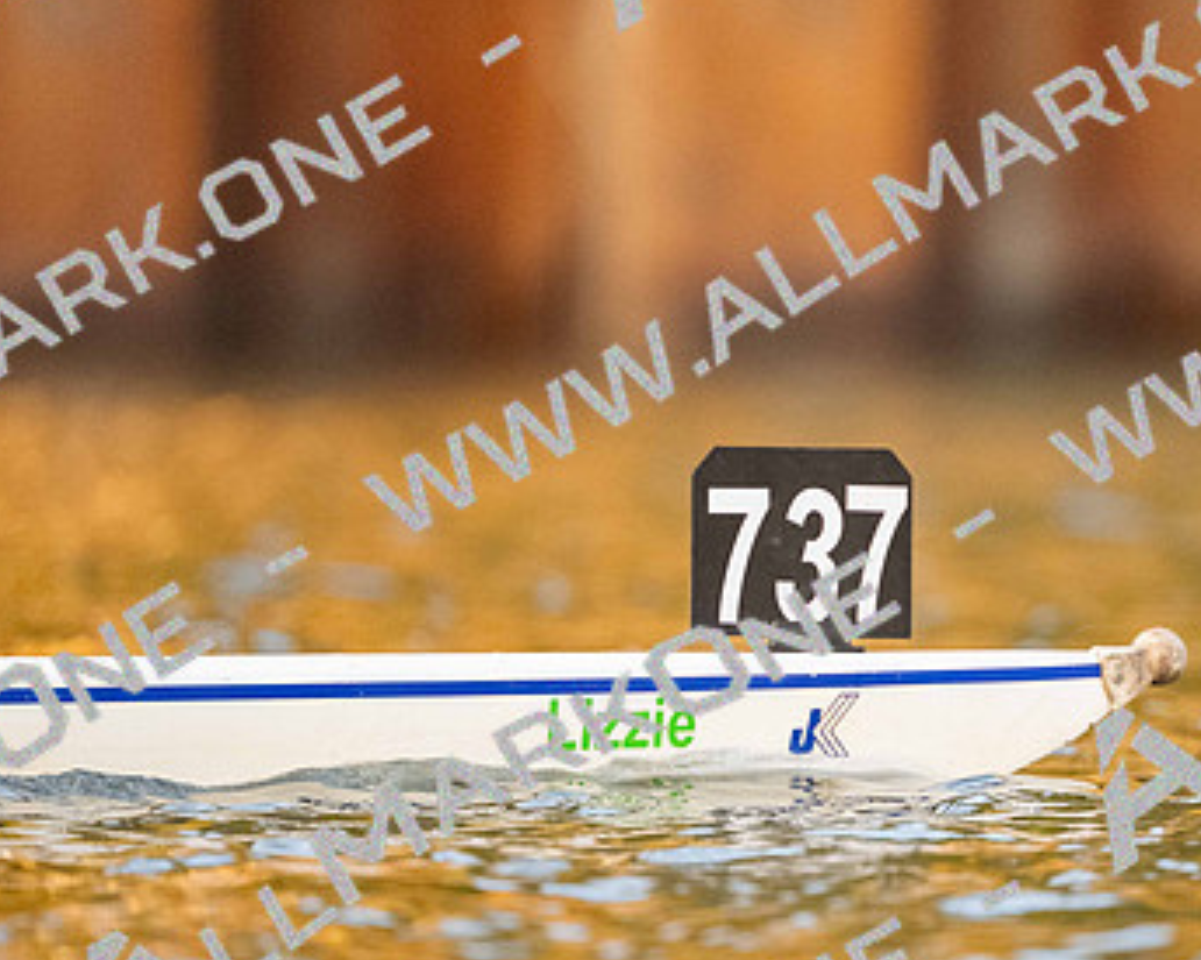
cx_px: 796
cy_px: 543
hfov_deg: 2.1
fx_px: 32585
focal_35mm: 917
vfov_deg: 1.7
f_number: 4
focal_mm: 580
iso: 2500
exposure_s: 1/1600
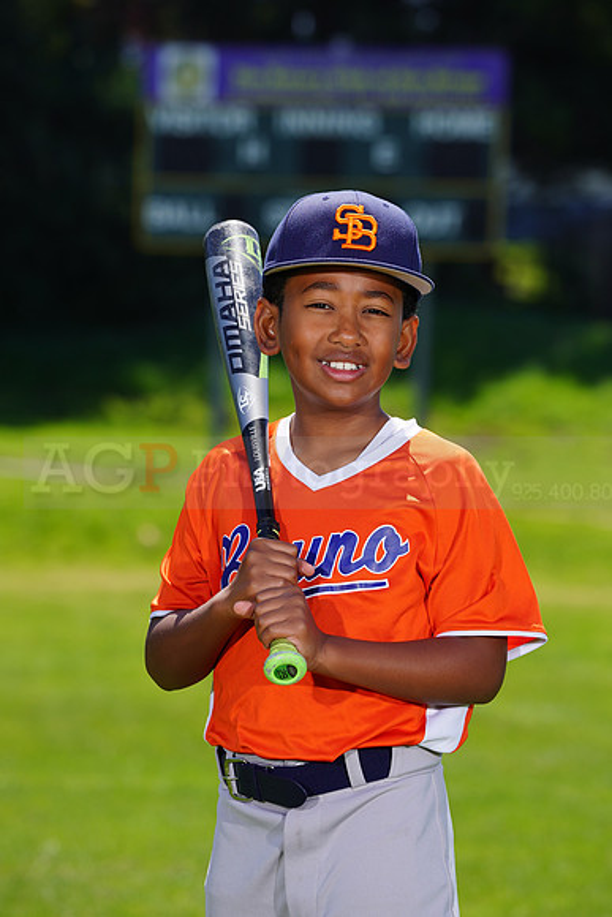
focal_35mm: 232
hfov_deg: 5.9
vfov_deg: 8.9
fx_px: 5912
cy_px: 458
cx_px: 306
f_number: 8
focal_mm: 232
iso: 100
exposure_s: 1/250
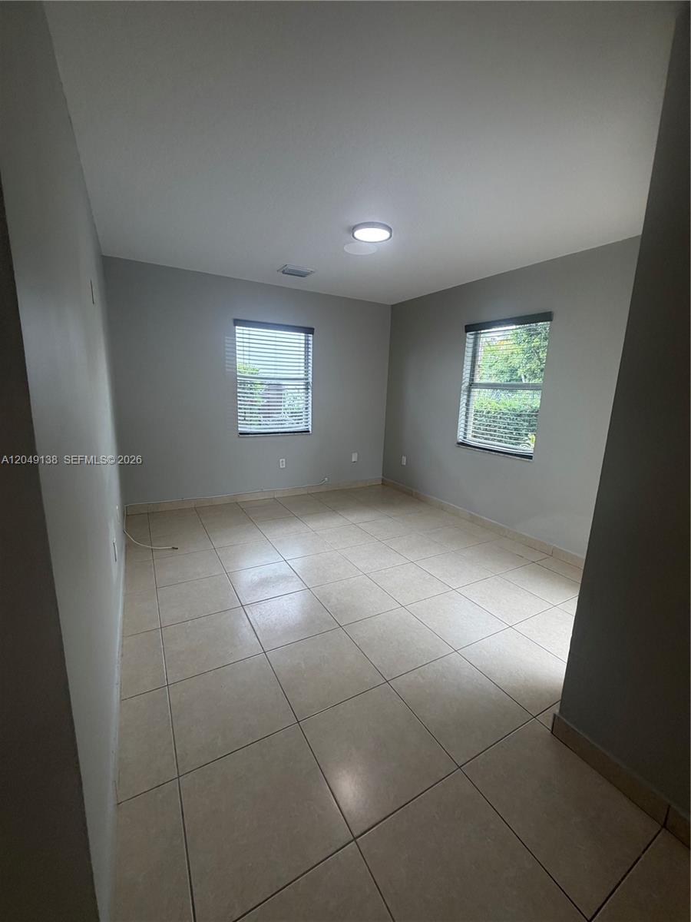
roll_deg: -1.2
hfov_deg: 85.7
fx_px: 373
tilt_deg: -11.6
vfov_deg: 102.1
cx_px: 346
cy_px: 461
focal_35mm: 14
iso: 125
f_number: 2.2
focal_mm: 2.22
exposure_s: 1/120
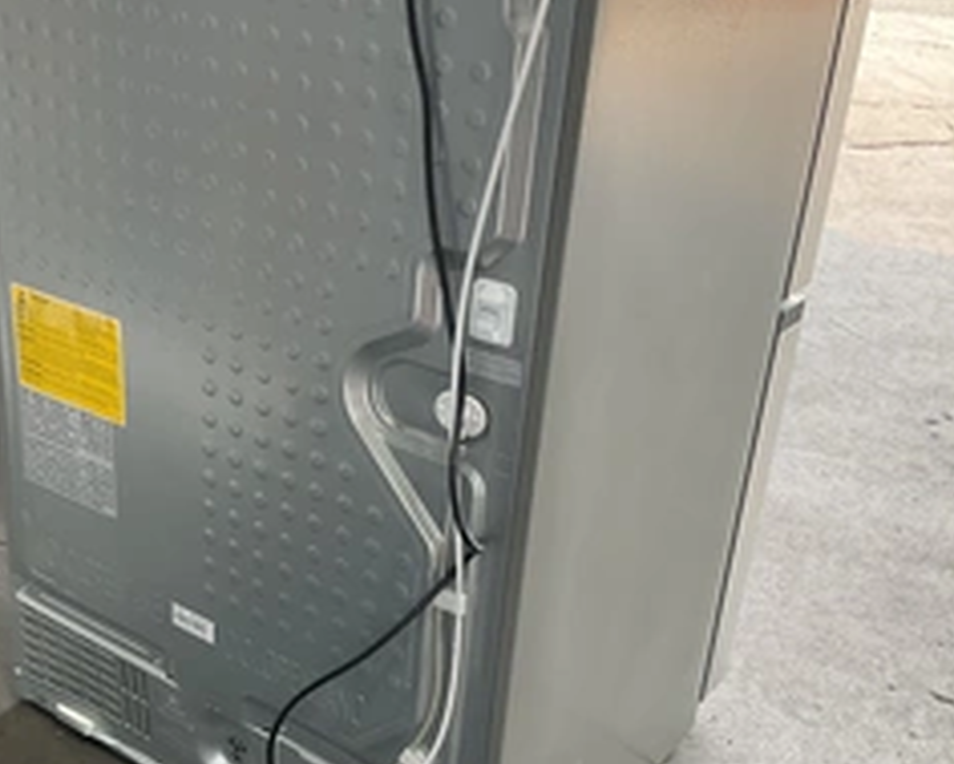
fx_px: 1356
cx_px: 311
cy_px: 457
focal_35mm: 48
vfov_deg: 31.4
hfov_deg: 38.3
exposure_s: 1/122
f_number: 1.8
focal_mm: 3
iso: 40
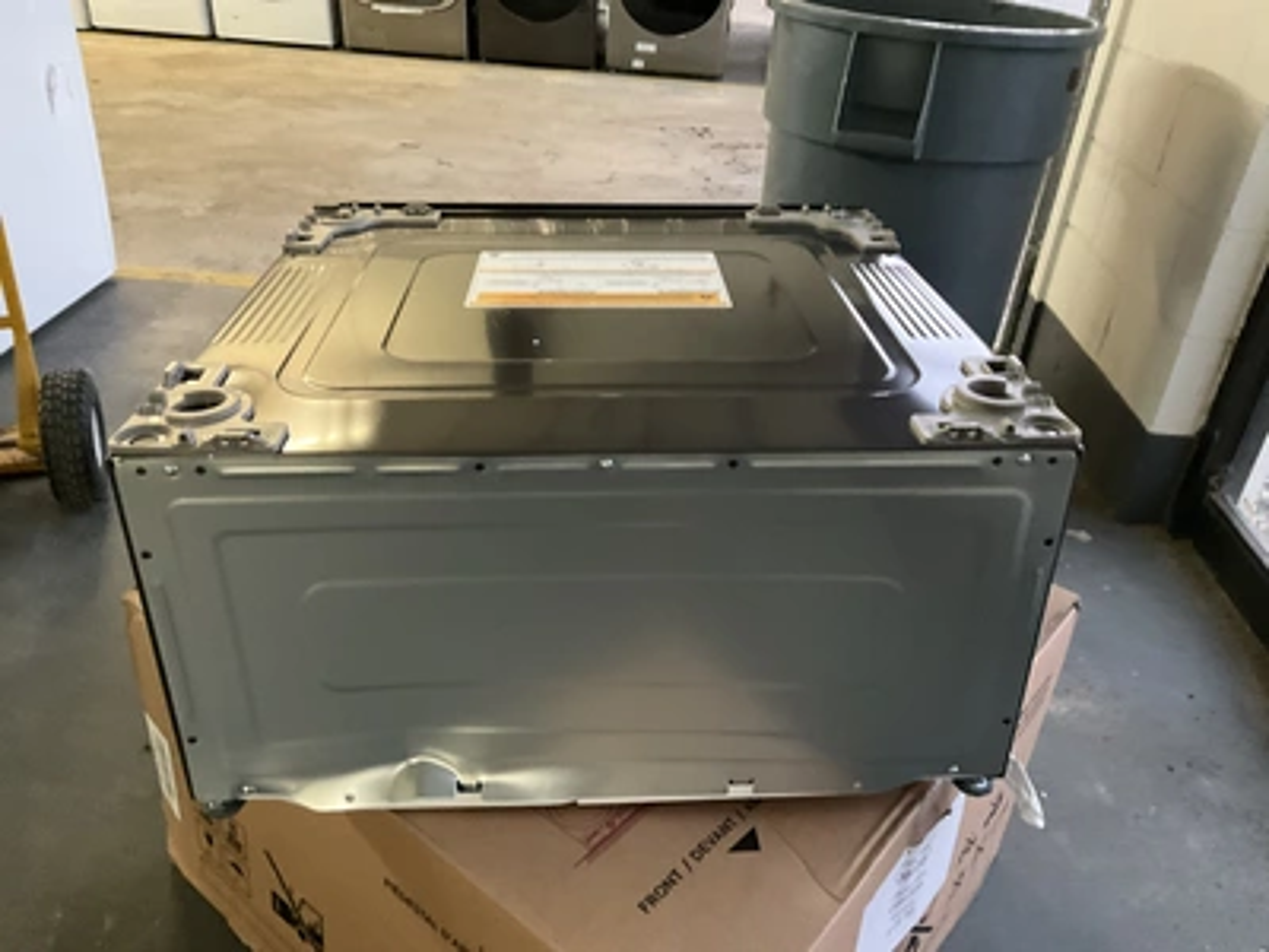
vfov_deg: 48.2
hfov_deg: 61.7
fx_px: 1063
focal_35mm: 29
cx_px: 634
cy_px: 476
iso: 500
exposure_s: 1/30
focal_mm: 3
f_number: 1.8
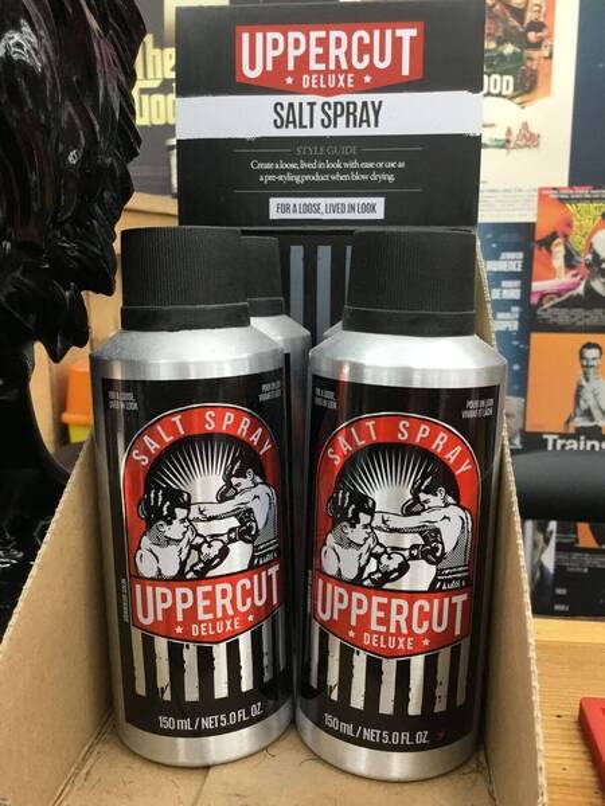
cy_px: 403
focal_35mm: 31
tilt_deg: -11.7
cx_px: 302
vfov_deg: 58.4
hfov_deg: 45.4
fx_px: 722
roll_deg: +0.2
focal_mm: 3.3
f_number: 2.4
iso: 40
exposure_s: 1/33
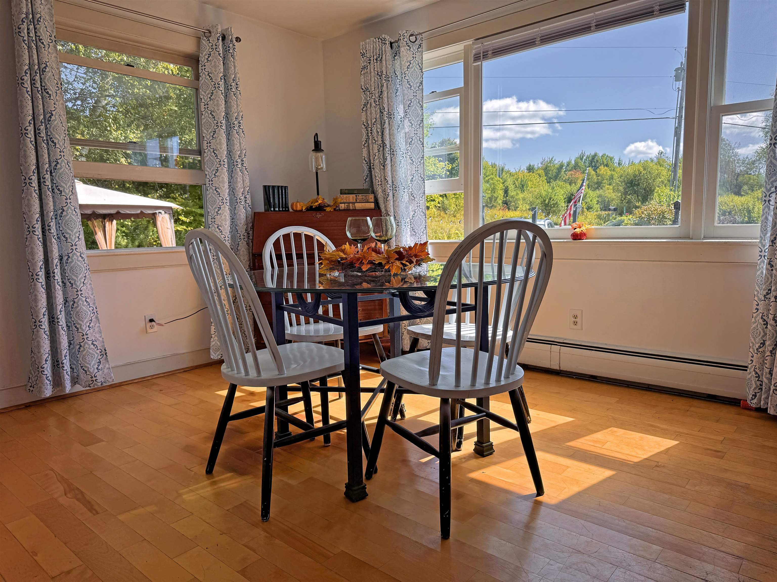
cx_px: 388
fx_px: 539
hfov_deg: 71.6
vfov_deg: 56.8
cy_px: 291
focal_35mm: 24
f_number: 1.78
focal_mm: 6.76
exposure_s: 1/1094
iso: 80
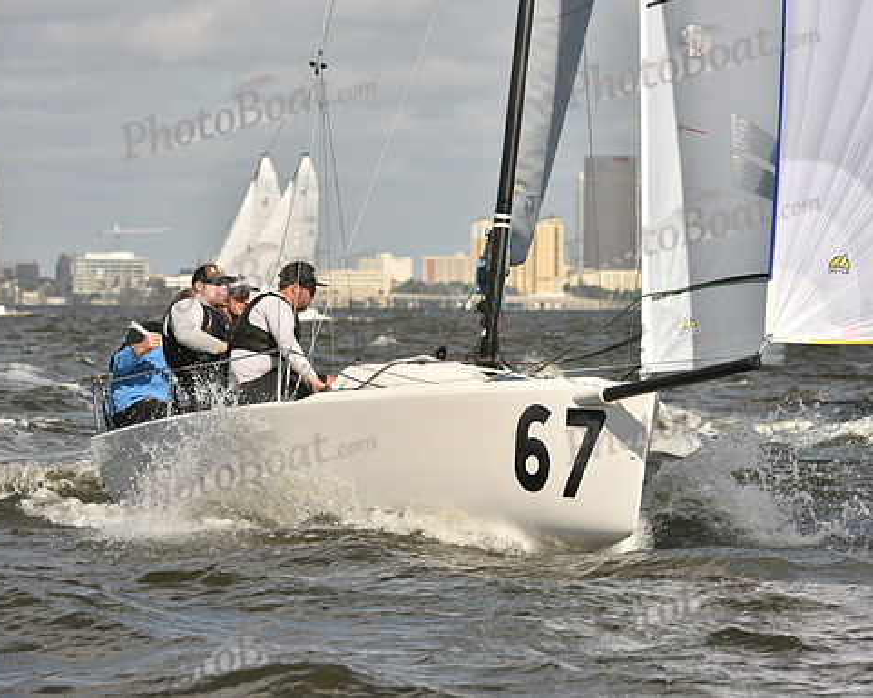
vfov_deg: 5.5
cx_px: 472
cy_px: 349
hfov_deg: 6.8
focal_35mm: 283
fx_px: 7313
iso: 500
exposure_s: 1/1250
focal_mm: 250
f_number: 11
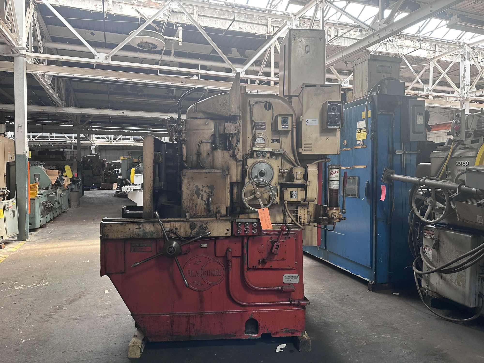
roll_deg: +0.3
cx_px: 242
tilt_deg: -2.4
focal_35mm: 24
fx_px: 336
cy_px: 182
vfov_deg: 56.8
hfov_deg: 71.6
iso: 200
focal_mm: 6.86
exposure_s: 1/60
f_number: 1.78
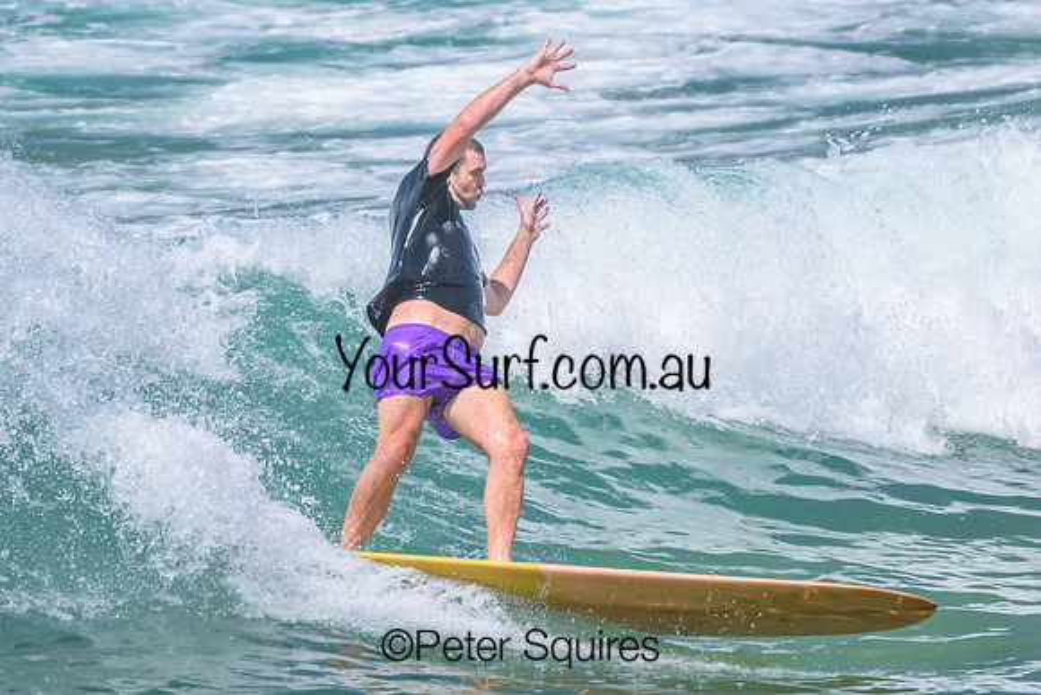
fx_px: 19694
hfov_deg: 3.0
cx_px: 450
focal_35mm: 681
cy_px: 301
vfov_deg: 2.0
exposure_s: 1/2000
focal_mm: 600
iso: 2000
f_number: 11
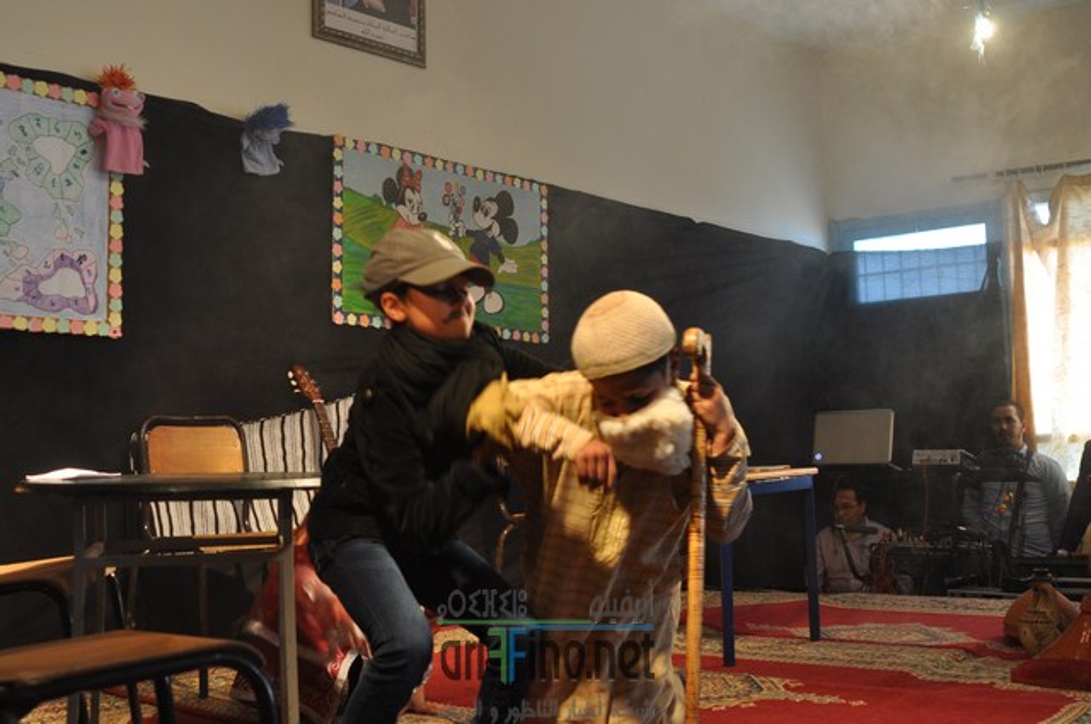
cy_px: 362
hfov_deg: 46.5
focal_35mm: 42
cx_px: 546
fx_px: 1271
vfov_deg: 31.8
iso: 450
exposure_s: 1/60
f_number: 4
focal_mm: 28
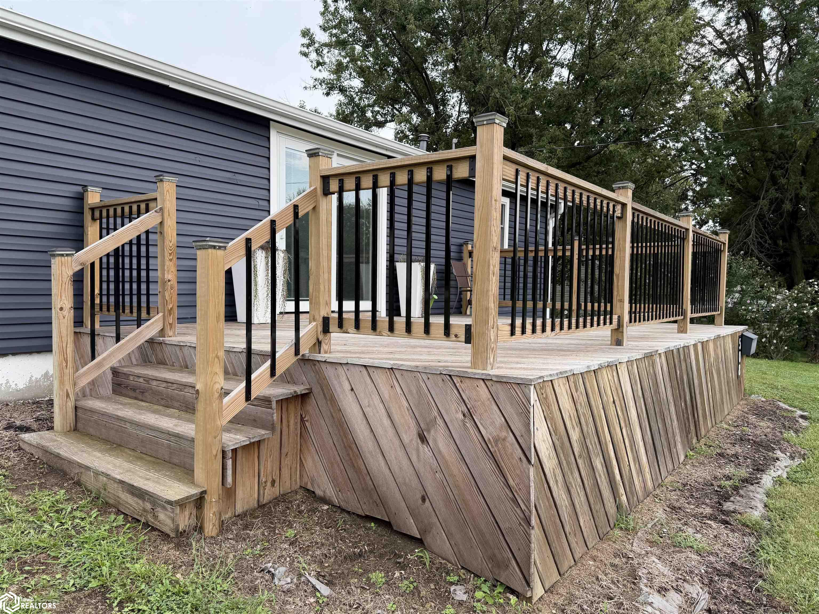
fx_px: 568
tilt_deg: -2.1
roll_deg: -2.0
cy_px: 307
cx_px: 410
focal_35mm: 24
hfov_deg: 71.6
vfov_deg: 56.8
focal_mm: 6.76
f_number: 1.78
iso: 100
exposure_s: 1/1250
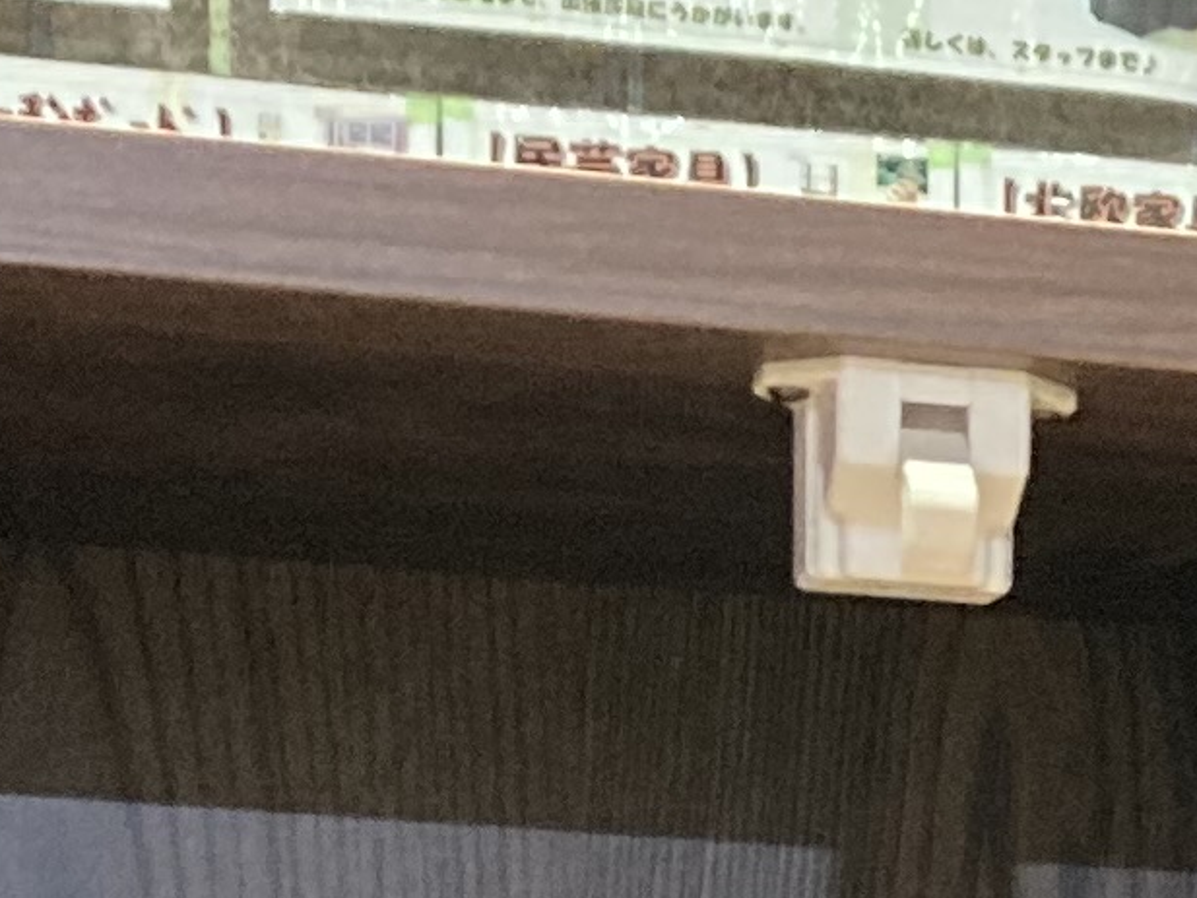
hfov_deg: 10.1
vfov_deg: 7.6
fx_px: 6329
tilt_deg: -4.3
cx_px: 2268
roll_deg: -2.7
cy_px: 2031
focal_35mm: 183
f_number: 1.8
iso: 400
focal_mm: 3.99
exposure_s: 1/25
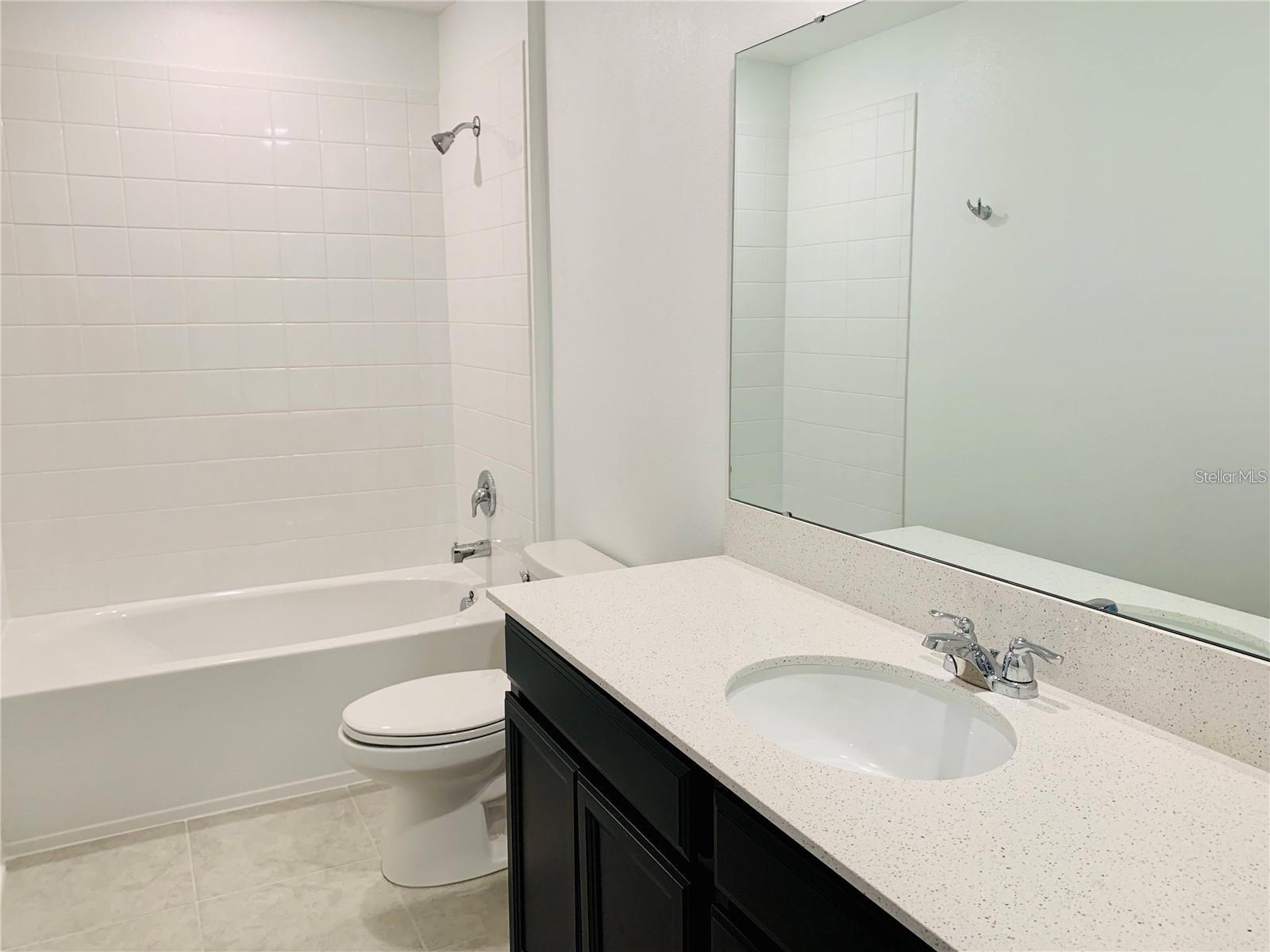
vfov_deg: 53.1
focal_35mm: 26
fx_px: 954
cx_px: 635
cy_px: 476
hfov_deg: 67.3
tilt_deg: -9.9
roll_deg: +0.7
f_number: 1.8
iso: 100
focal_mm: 4.25
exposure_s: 1/120
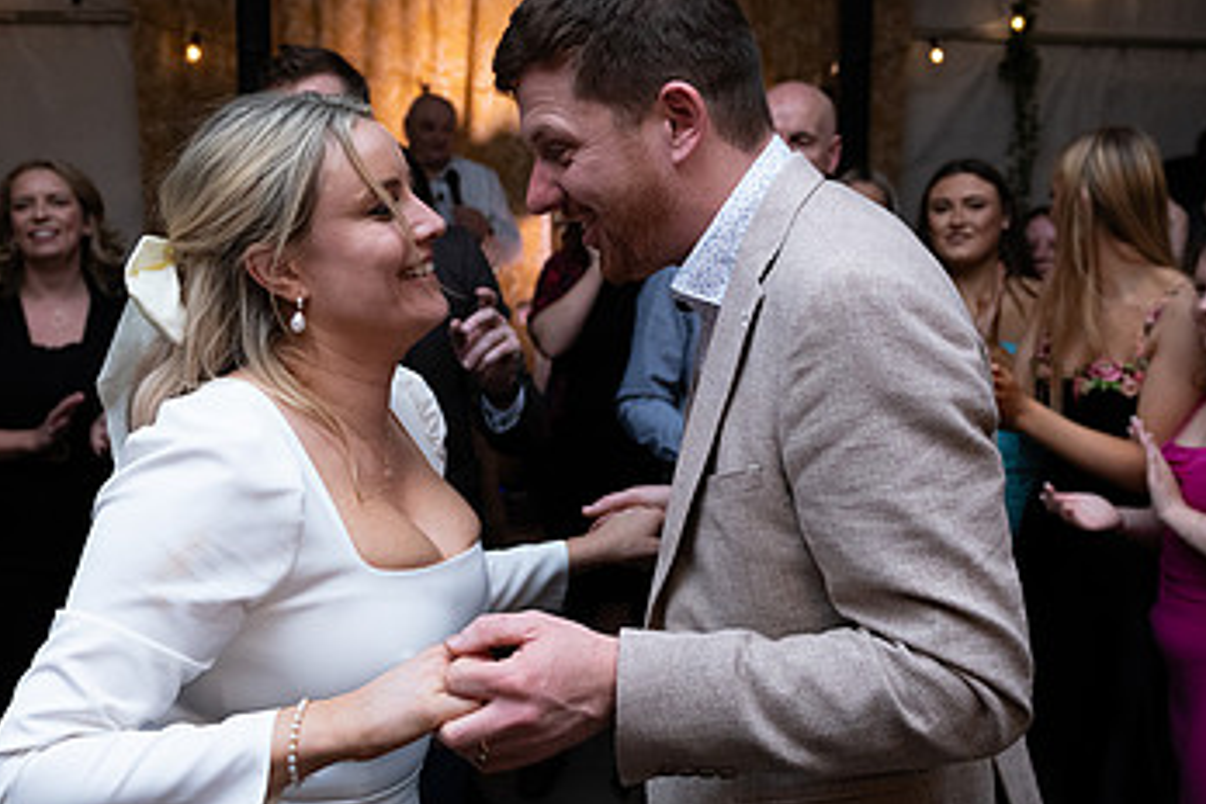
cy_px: 386
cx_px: 617
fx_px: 1340
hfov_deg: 48.5
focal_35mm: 40
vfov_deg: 33.4
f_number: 3.5
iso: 800
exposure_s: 1/160
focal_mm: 24
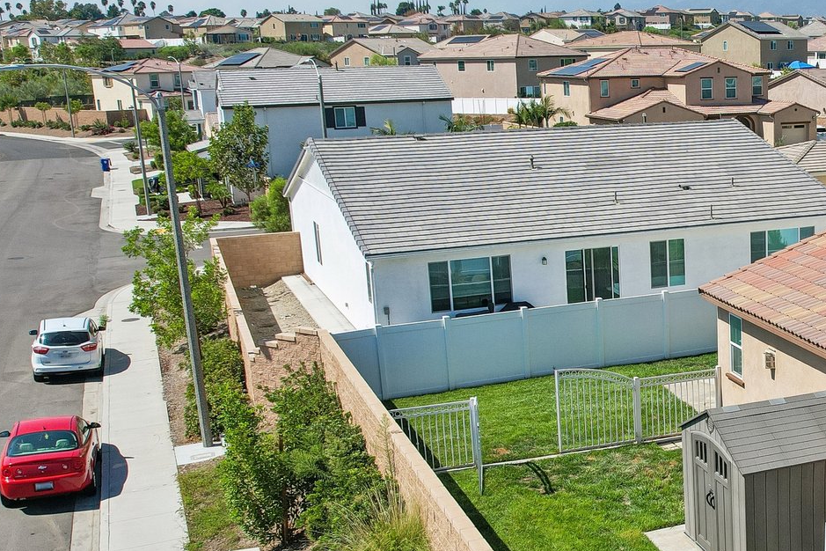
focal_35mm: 48
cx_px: 747
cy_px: 345
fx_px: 1101
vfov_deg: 28.0
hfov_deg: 38.3
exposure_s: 1/2500
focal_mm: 8.4
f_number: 2.8
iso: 100
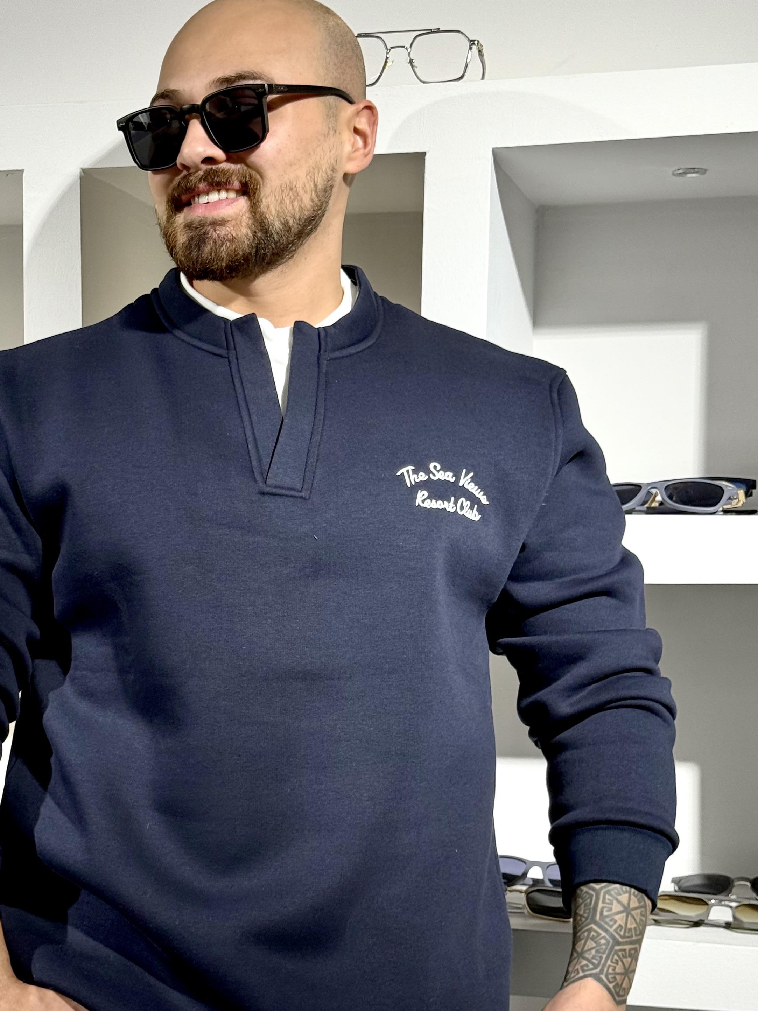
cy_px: 631
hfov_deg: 21.9
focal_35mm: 67
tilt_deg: -2.6
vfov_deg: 28.9
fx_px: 1957
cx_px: 287
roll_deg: -1.0
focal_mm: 6.76
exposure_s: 1/100
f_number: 1.78
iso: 50
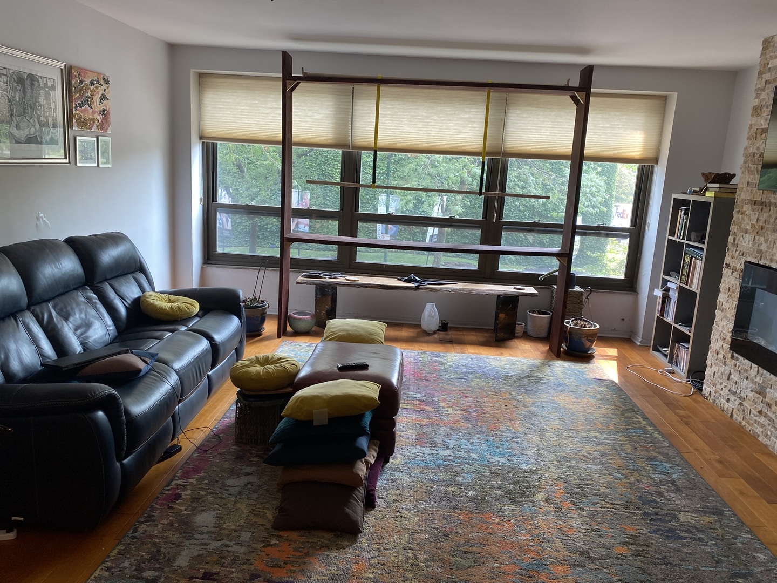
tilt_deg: -12.7
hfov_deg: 67.3
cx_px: 388
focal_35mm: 26
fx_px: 584
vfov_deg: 53.1
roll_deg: -3.0
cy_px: 292
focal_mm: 4.25
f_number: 1.8
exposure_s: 1/120
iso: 80
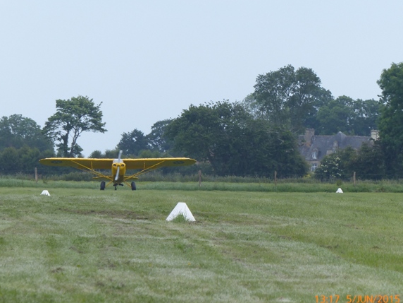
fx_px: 5332
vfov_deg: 3.2
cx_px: 204
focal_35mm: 458
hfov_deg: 4.3
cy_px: 163
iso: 100
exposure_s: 1/800
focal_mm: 67
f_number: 4
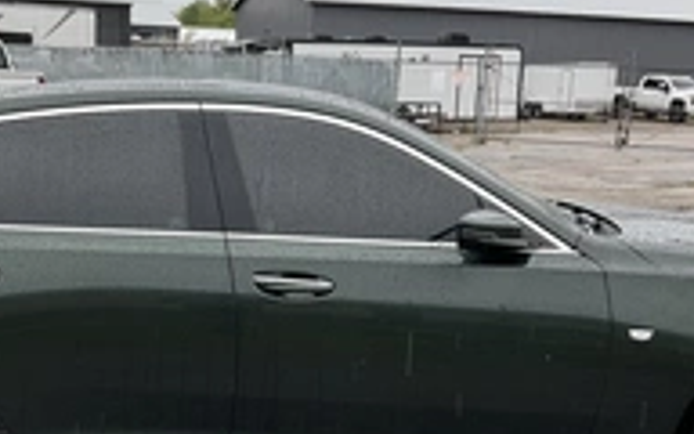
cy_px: 391
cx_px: 249
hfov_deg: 31.8
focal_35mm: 64
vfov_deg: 19.9
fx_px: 1210
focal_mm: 3
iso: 20
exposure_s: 1/174
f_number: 1.8
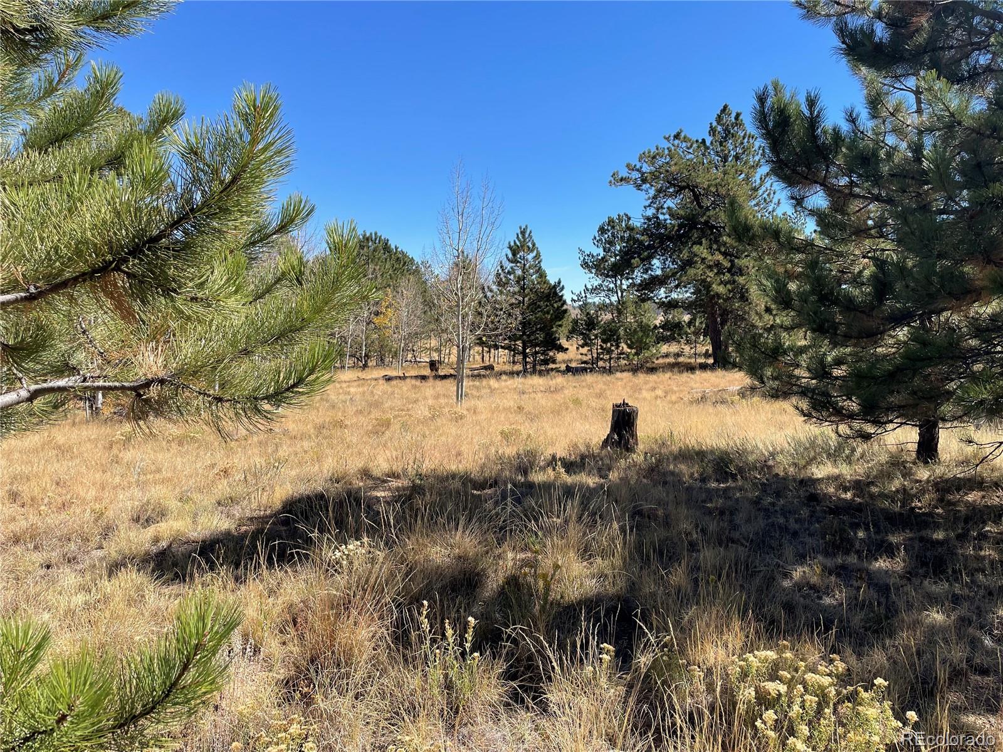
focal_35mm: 26
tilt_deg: -3.7
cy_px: 376
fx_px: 753
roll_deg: +0.0
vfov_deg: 53.1
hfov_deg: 67.3
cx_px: 502
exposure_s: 1/1916
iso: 32
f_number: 1.6
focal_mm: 4.2
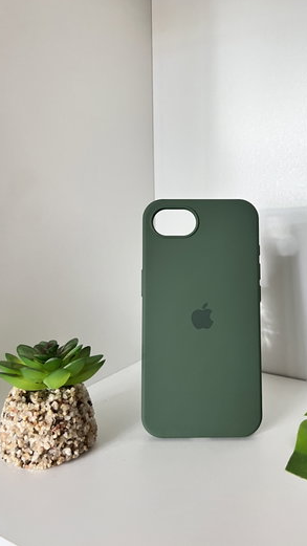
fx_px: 420
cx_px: 201
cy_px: 268
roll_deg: +1.6
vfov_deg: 66.1
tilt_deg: -8.8
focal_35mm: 29
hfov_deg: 39.8
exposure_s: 1/38
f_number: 1.5
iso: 640
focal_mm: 5.7
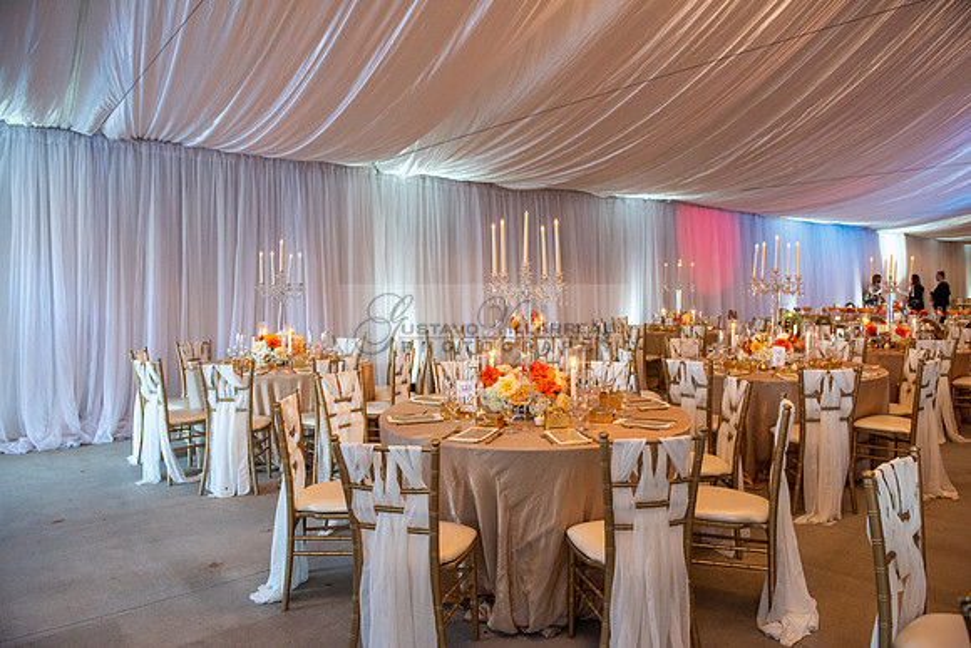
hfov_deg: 73.7
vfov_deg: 53.2
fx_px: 647
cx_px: 486
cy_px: 324
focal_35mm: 24
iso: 1600
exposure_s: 1/125
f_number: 4.5
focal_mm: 24
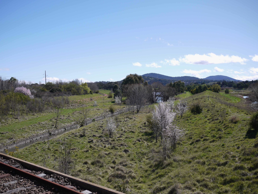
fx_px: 298
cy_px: 97
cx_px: 129
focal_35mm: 40
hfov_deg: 46.8
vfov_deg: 36.0
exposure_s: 1/2500
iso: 100
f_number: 2.8
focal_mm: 20
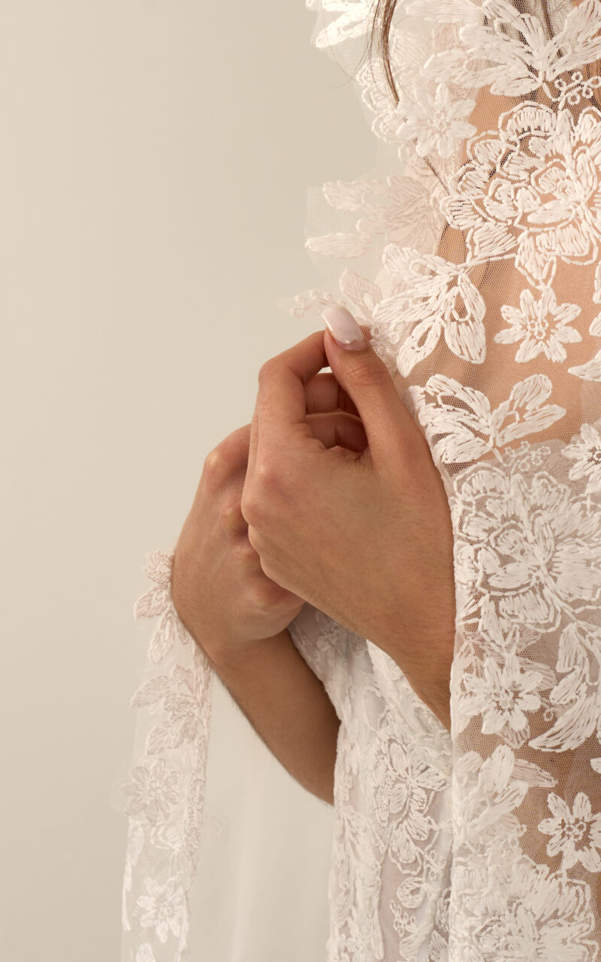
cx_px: 540
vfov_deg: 16.3
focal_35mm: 127
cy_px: 196
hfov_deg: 10.3
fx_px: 3329
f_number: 10
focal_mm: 62
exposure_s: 1/200
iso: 100
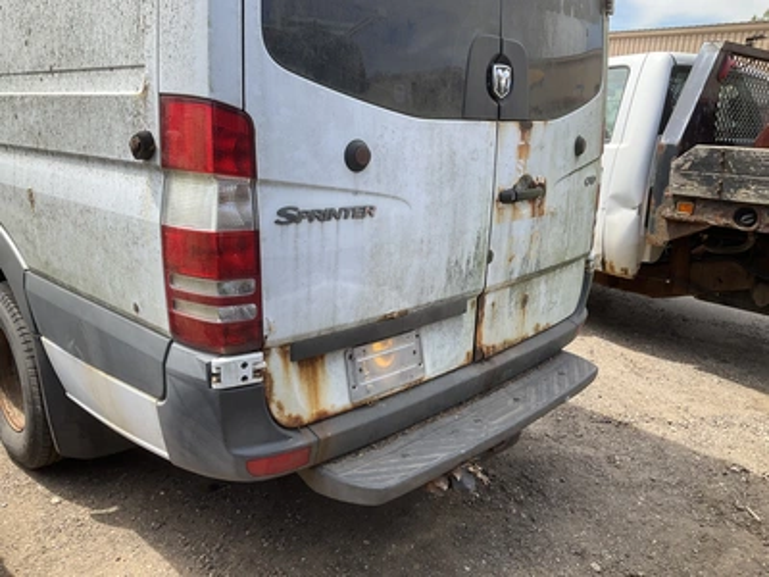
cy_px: 288
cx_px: 384
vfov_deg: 48.2
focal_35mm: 29
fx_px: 644
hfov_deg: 61.7
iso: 25
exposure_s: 1/534
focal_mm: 3
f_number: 1.8
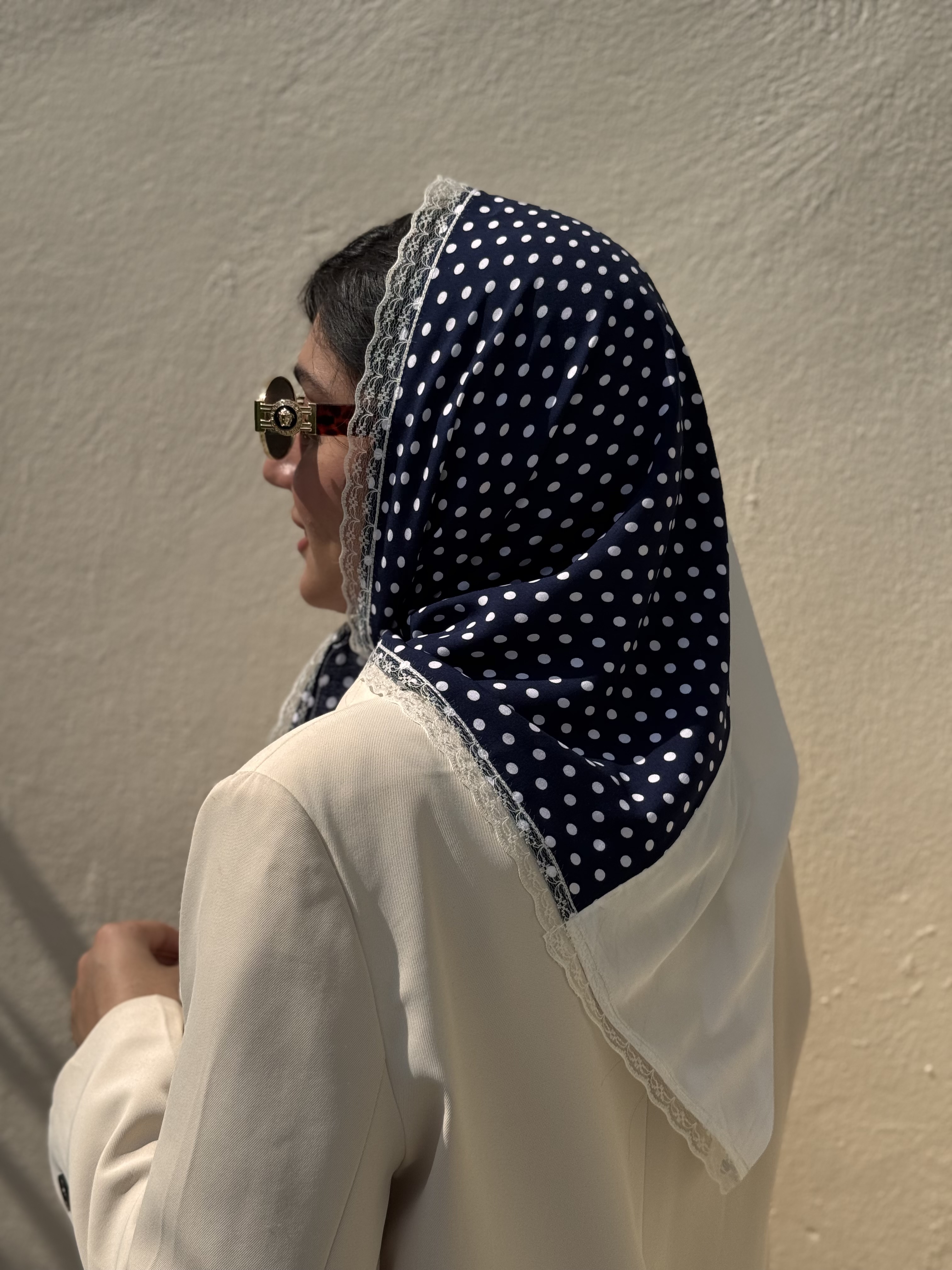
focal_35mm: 48
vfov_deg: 39.7
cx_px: 476
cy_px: 635
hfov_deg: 30.3
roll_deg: -0.9
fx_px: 1760
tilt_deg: -7.0
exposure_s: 1/7937
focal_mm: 6.76
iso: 64
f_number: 1.78
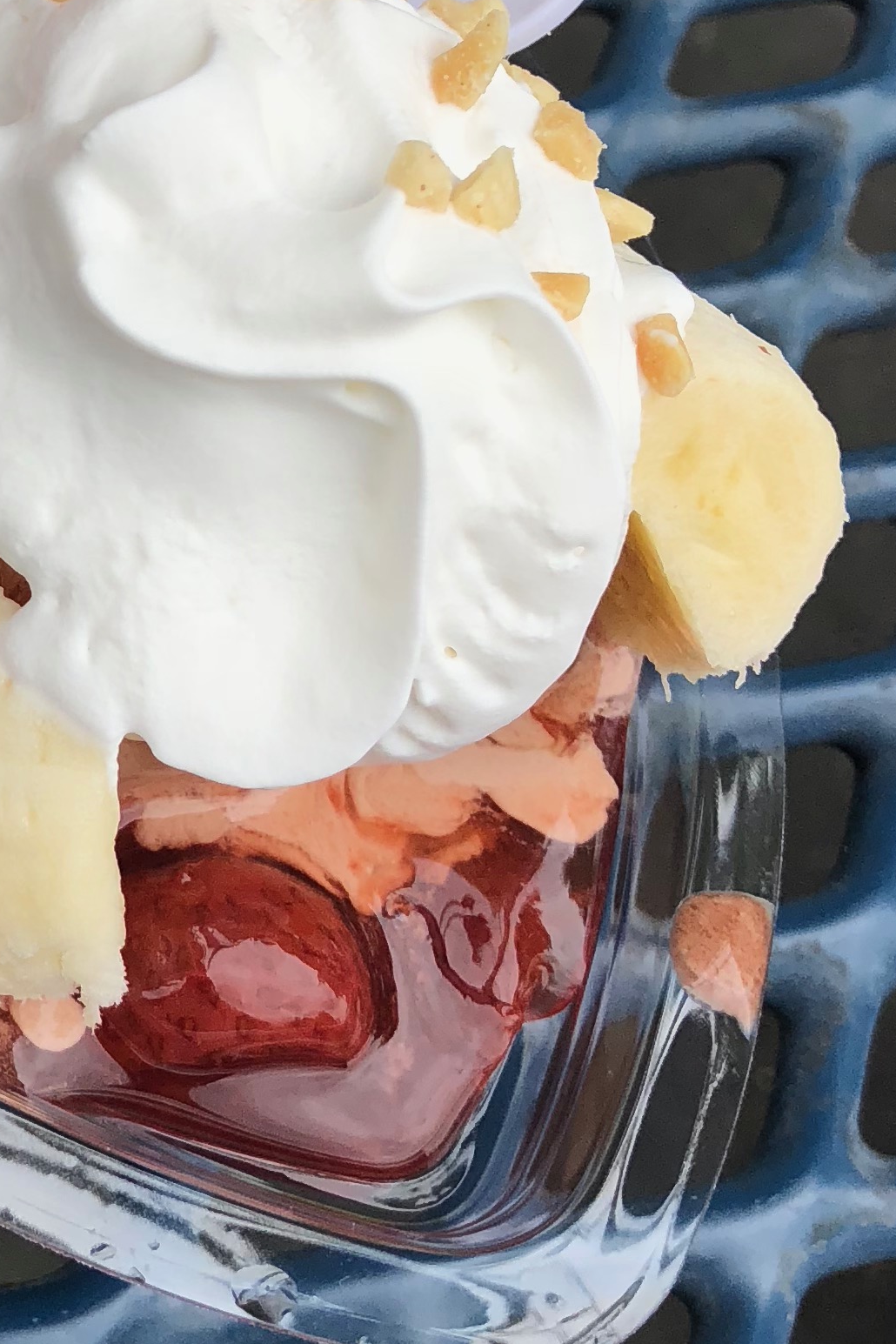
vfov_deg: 26.3
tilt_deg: -48.3
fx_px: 2837
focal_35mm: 76
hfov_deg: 17.2
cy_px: 338
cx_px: -170
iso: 20
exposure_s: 1/640
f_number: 1.8
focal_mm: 4
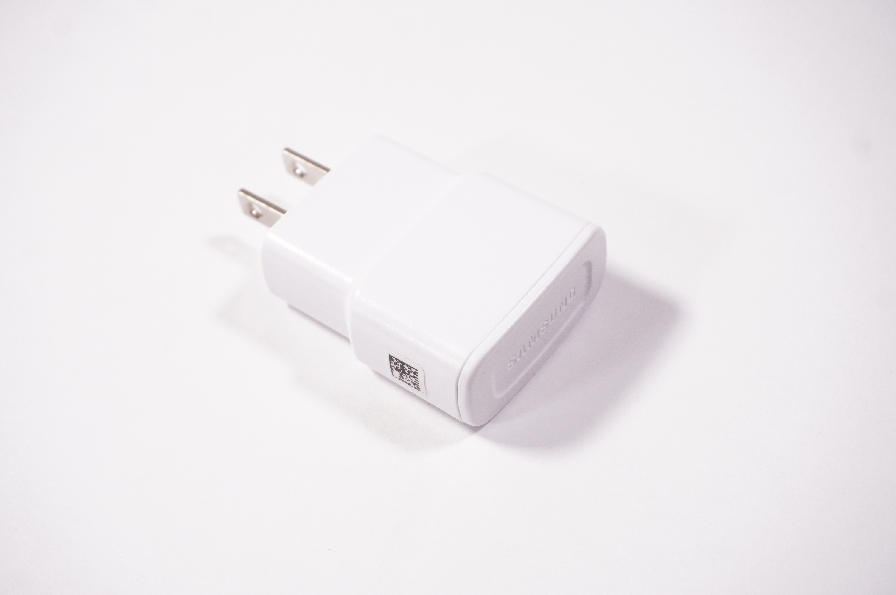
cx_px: 448
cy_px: 298
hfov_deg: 37.9
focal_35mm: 52
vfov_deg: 25.7
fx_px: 1305
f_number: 6.3
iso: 1000
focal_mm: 35
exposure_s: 1/250
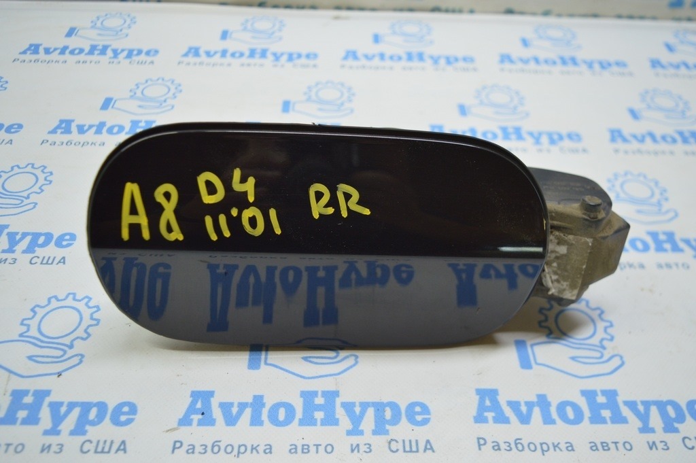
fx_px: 637
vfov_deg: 39.9
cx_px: 348
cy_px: 232
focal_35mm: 33
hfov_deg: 57.3
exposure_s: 1/60
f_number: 3.8
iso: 400
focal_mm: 22
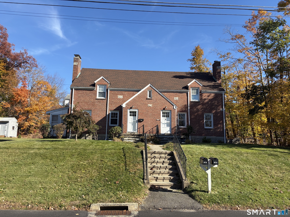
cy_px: 108
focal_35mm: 26
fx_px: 218
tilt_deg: +11.1
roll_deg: -0.3
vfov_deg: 53.1
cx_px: 145
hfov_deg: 67.3
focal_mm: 5.96
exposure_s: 1/1848
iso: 50
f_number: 1.6
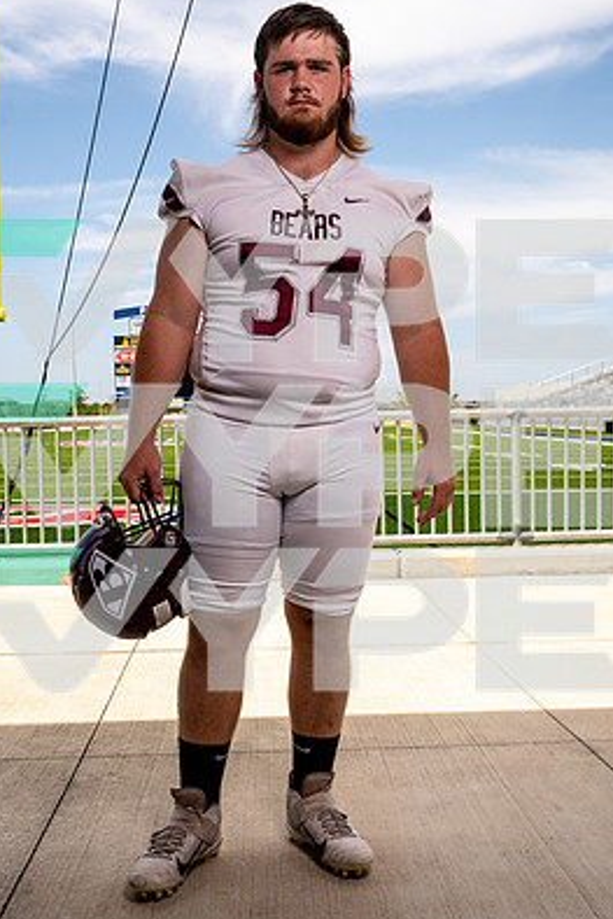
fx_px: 1021
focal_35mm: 40
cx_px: 291
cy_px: 457
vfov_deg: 48.4
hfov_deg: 33.4
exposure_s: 1/125
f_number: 10
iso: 100
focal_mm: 35
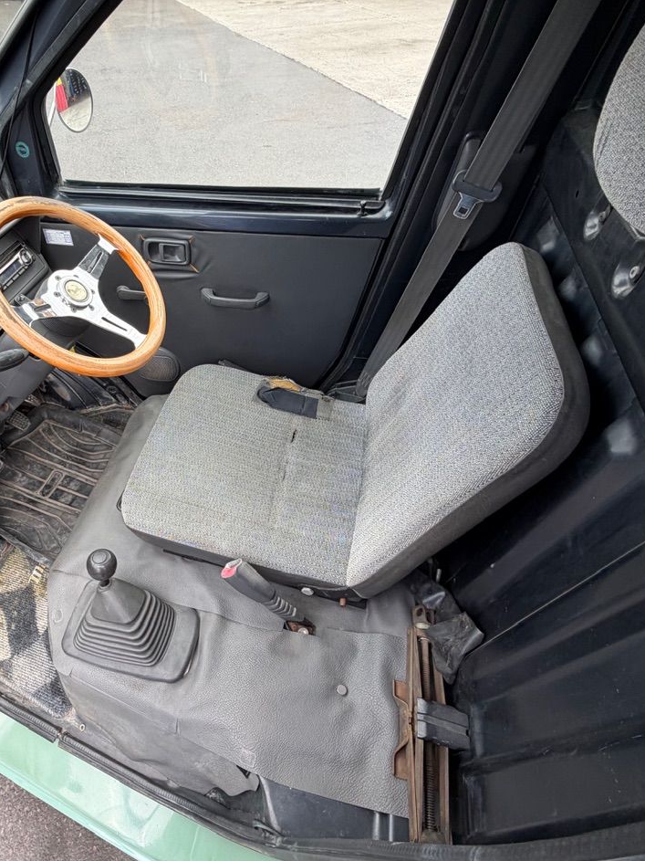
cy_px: 437
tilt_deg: -50.2
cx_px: 203
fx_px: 472
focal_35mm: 19
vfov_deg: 84.7
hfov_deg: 66.4
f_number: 2.2
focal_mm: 2.22
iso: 50
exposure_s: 1/121
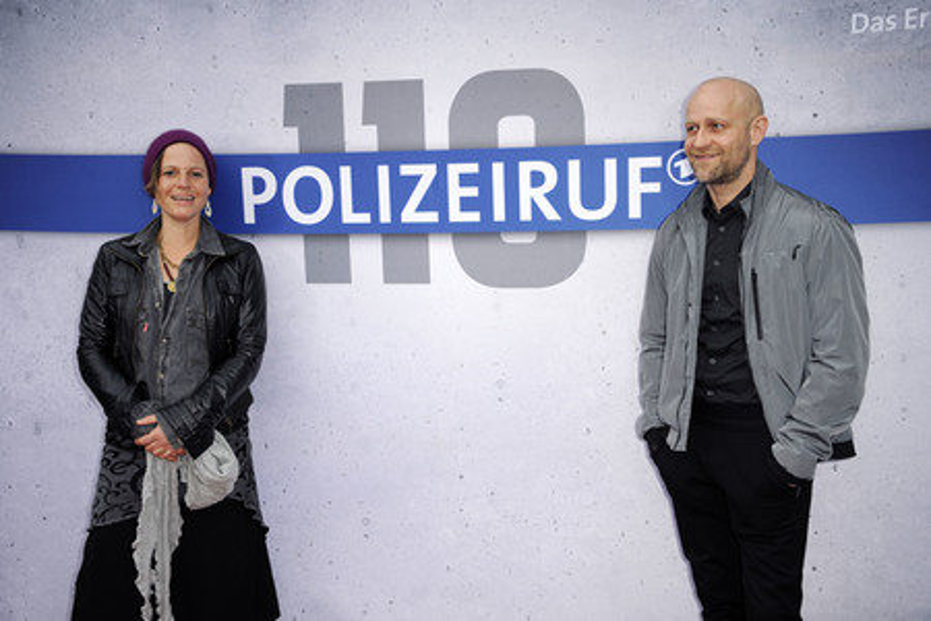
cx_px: 466
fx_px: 1086
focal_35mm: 42
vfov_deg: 31.9
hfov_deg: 46.4
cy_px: 310
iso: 500
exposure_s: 1/200
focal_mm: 42
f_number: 5.6
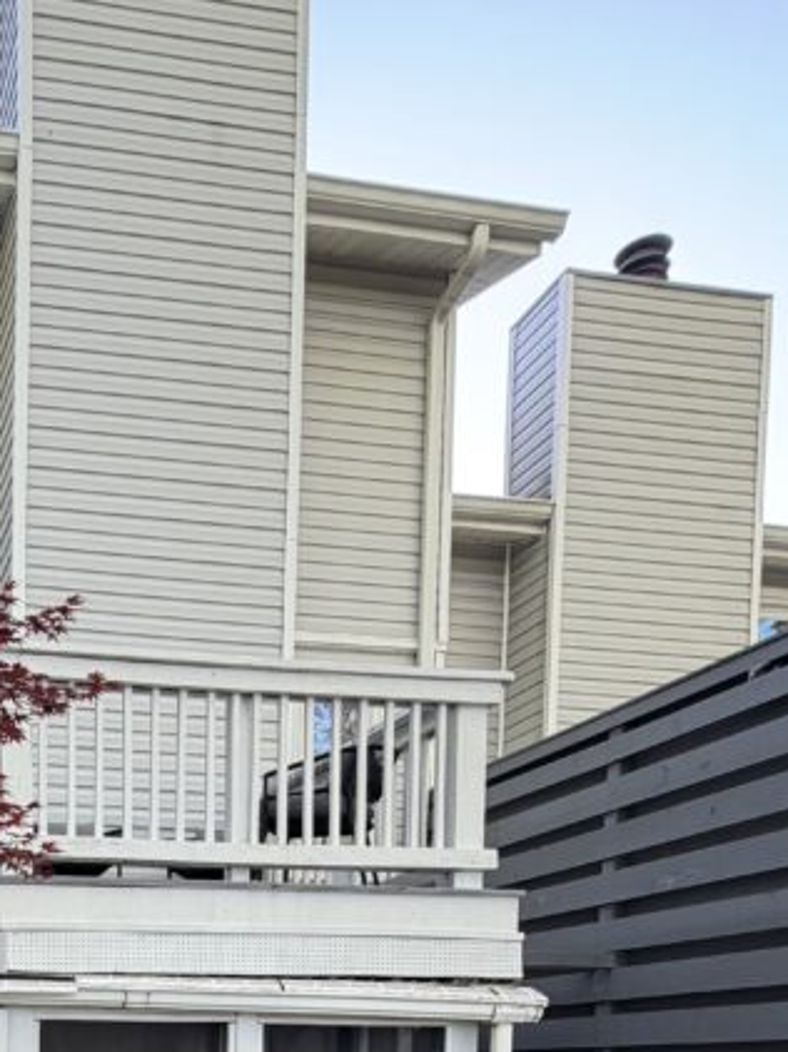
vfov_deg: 43.2
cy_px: 1132
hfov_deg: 35.9
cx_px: -67
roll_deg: -1.1
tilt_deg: -3.0
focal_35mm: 34
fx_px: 1033
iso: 80
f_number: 2.2
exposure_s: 1/121
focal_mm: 2.22
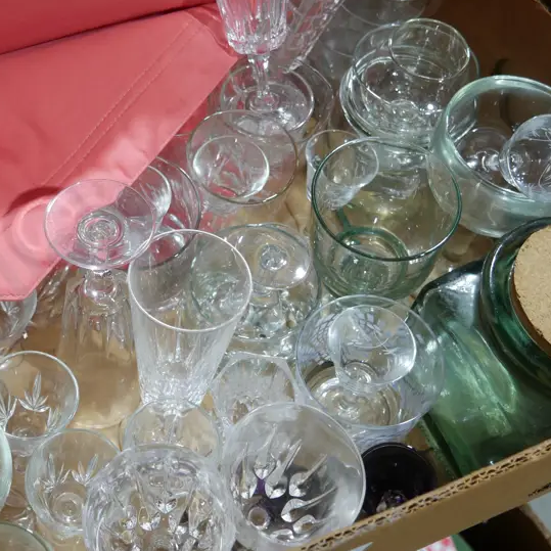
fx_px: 846
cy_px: 192
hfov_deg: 35.5
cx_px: 155
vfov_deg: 35.8
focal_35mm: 47
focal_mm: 14
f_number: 3.5
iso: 250
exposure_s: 1/60
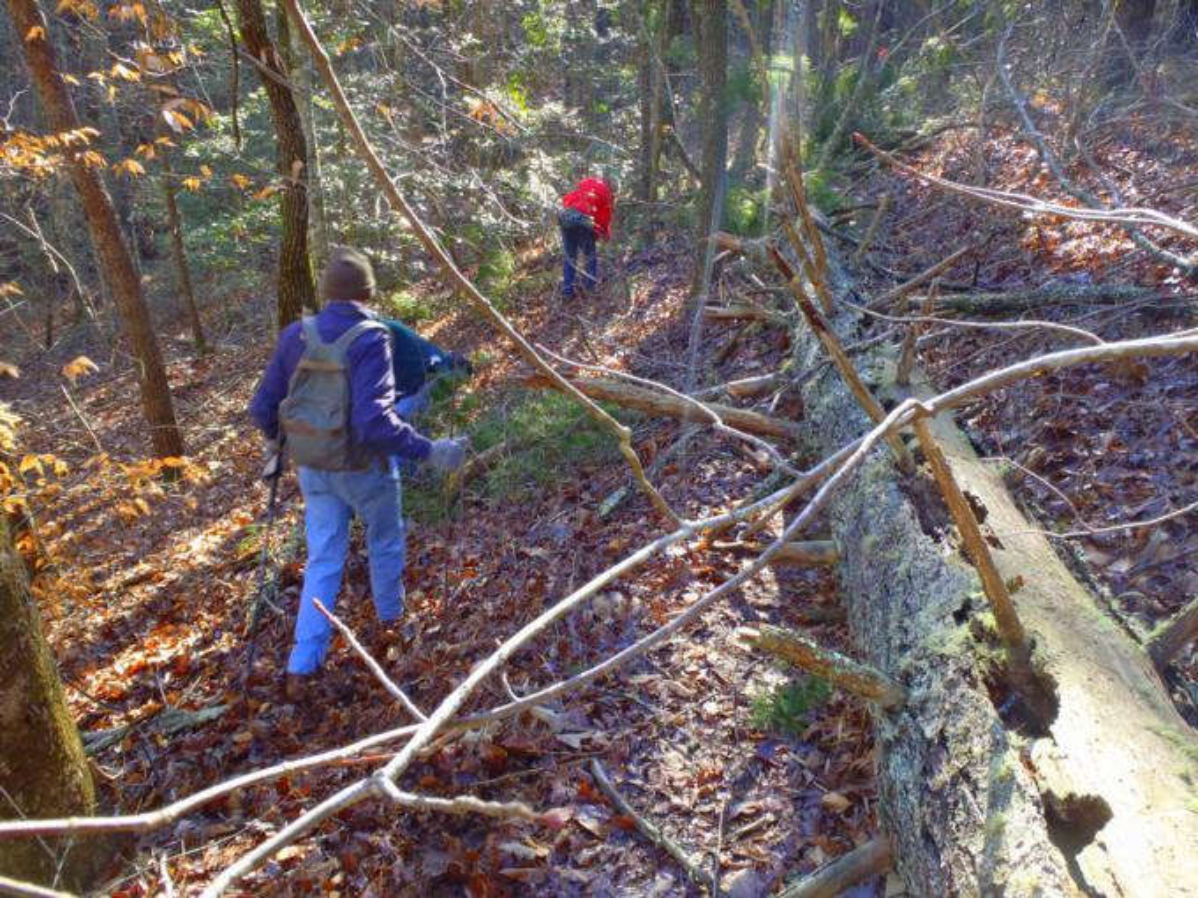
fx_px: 969
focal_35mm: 28
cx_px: 599
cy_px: 449
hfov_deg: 63.4
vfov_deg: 49.7
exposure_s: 1/30
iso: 125
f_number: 3.9
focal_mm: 5
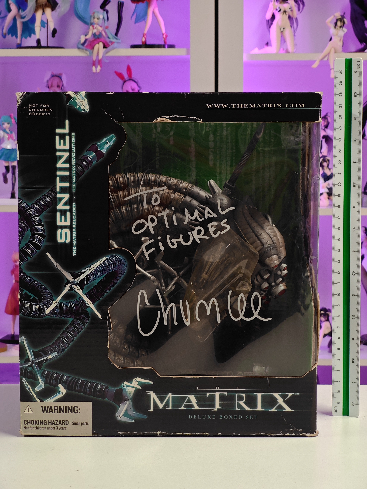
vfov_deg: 24.4
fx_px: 1131
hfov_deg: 18.4
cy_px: 244
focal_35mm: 80
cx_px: 184
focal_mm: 7.48
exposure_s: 1/18.5
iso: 400
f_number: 2.4
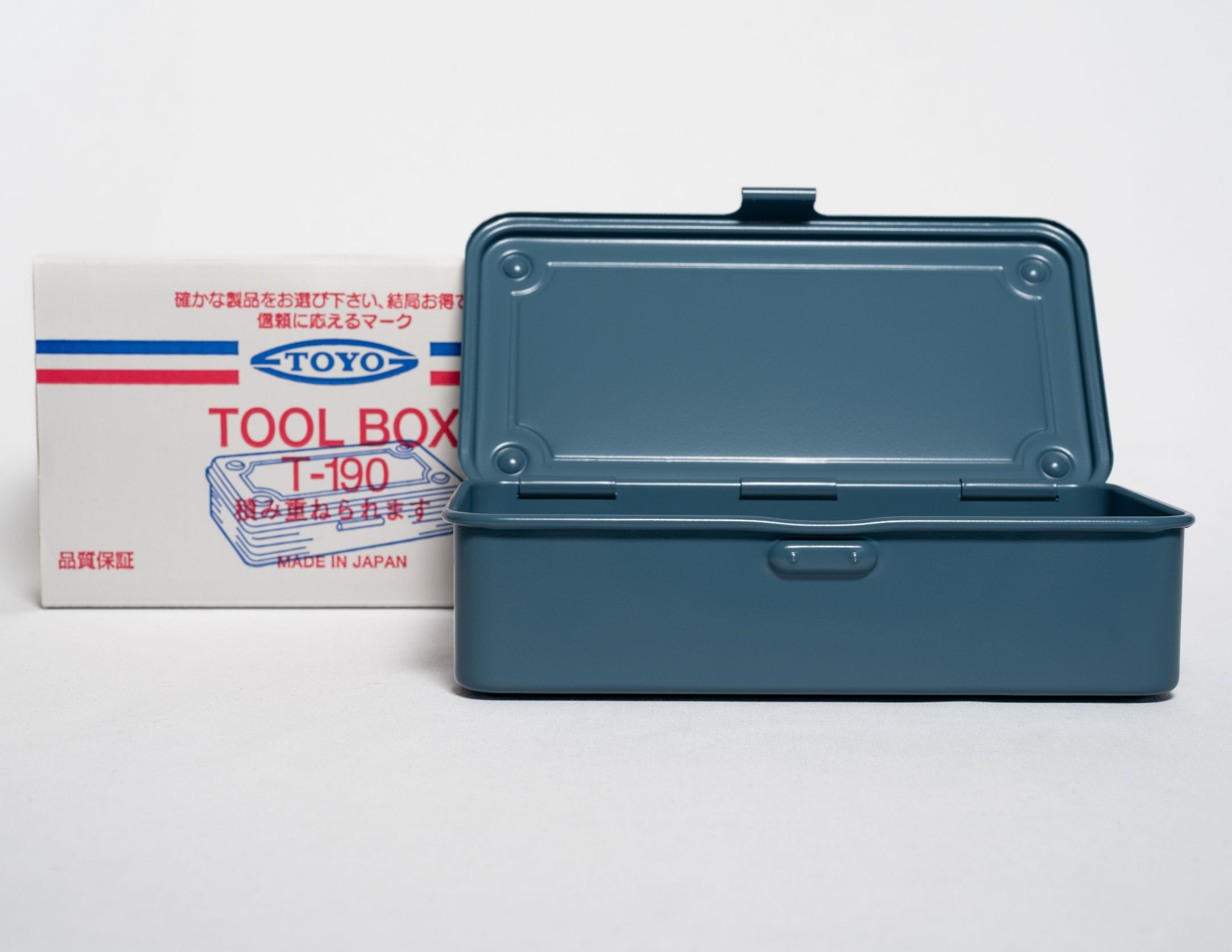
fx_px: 2023
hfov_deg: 33.9
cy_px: 486
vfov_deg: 26.5
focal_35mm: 56
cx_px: 616
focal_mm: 50
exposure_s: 1/4
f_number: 11
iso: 400
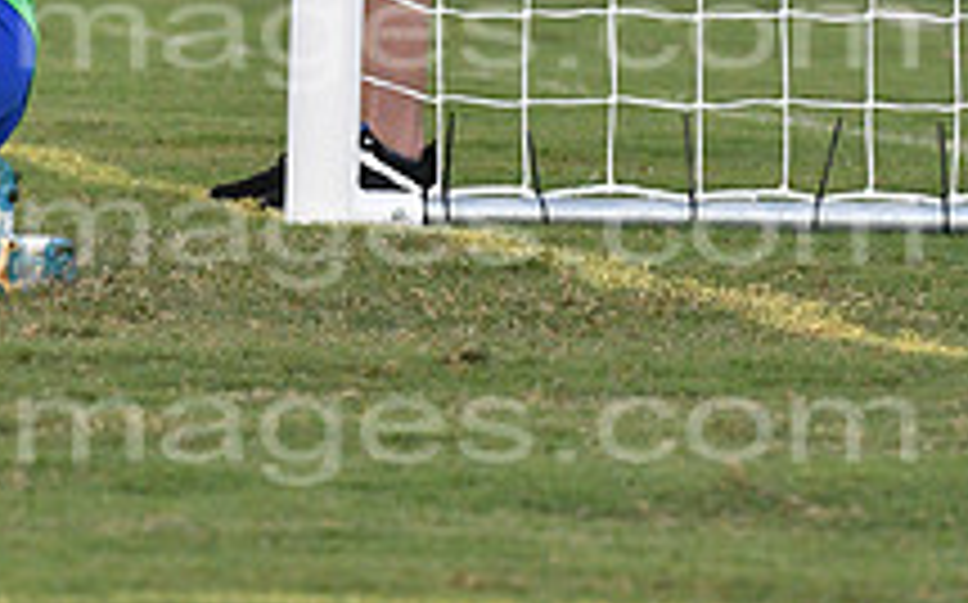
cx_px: -99
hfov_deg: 1.7
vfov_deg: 1.1
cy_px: -259
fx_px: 32608
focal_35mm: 1237
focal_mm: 300
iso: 3200
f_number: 5.6
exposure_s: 1/400
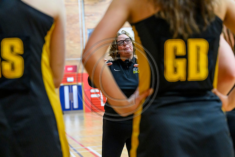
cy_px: 78
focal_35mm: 70
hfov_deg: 28.8
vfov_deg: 19.5
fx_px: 457
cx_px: 118
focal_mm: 70
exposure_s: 1/400
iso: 5000
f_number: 3.5
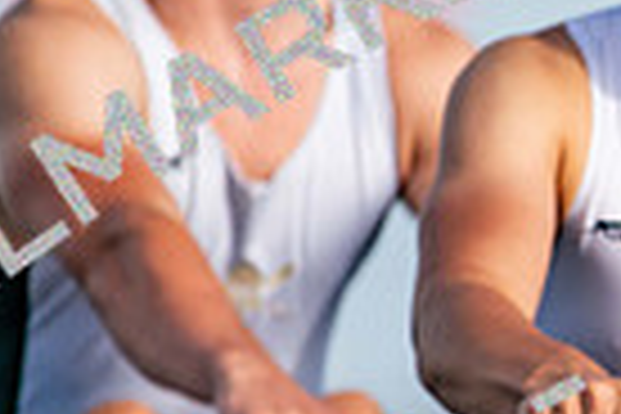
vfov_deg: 0.8
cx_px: 1215
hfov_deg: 1.2
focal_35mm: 1684
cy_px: 371
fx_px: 29047
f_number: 4.5
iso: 360
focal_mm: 400
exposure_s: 1/2500
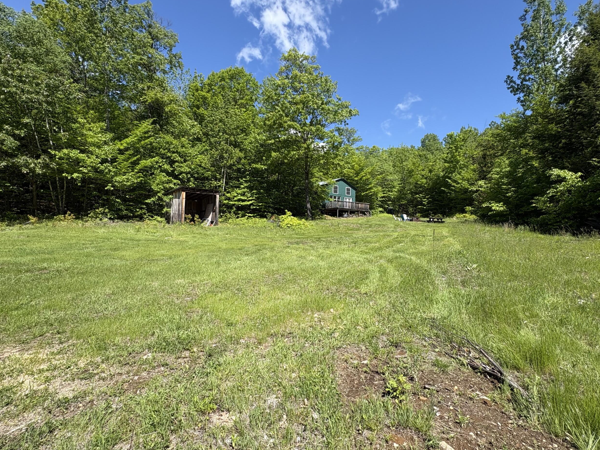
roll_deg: -0.5
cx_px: 308
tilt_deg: +1.7
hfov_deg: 91.0
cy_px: 227
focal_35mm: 17
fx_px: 295
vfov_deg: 74.7
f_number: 2.2
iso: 40
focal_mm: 2.22
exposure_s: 1/1110
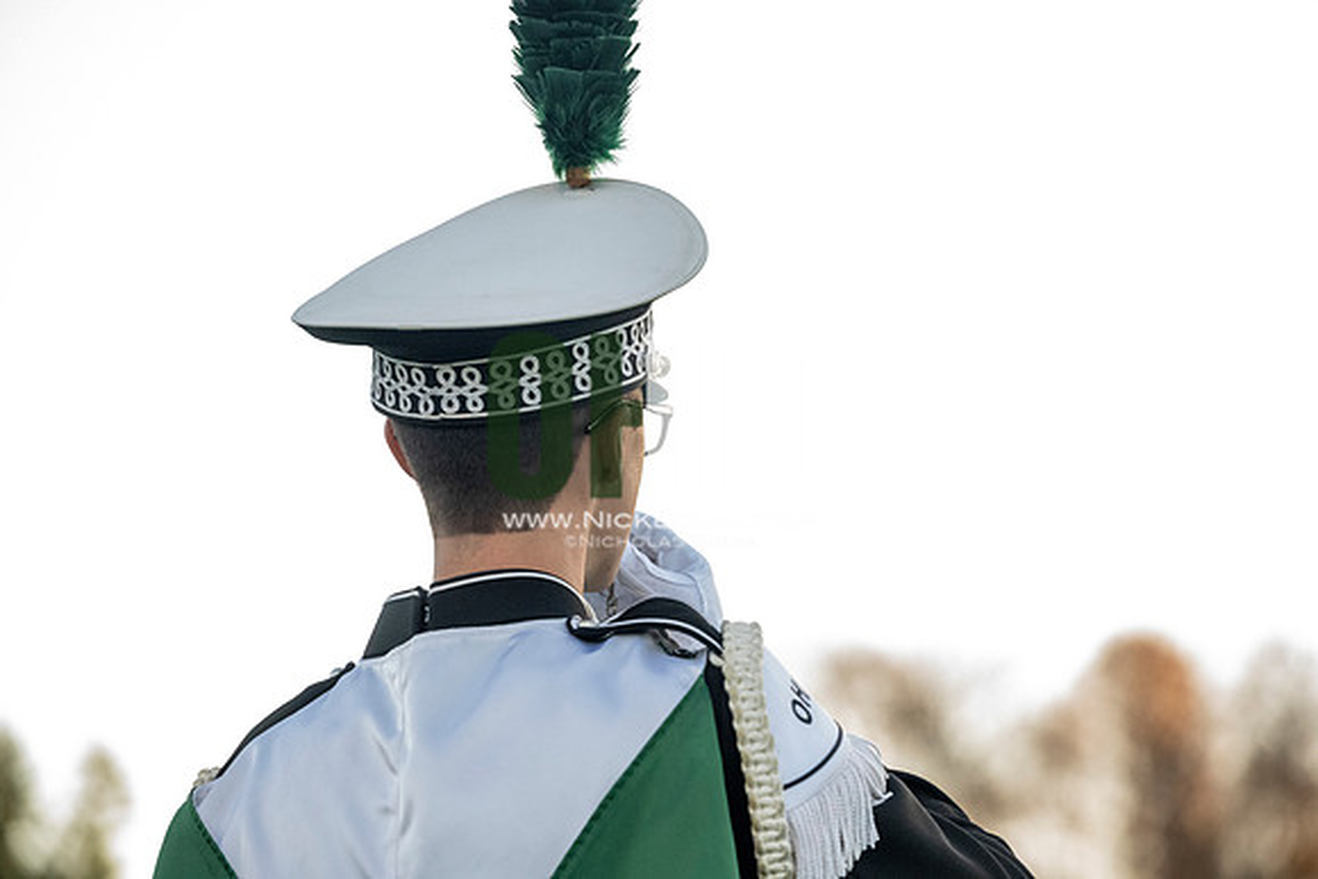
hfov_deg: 11.1
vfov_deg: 7.4
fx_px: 6774
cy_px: 440
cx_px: 659
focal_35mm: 185
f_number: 4.5
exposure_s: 1/2500
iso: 5000
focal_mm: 185
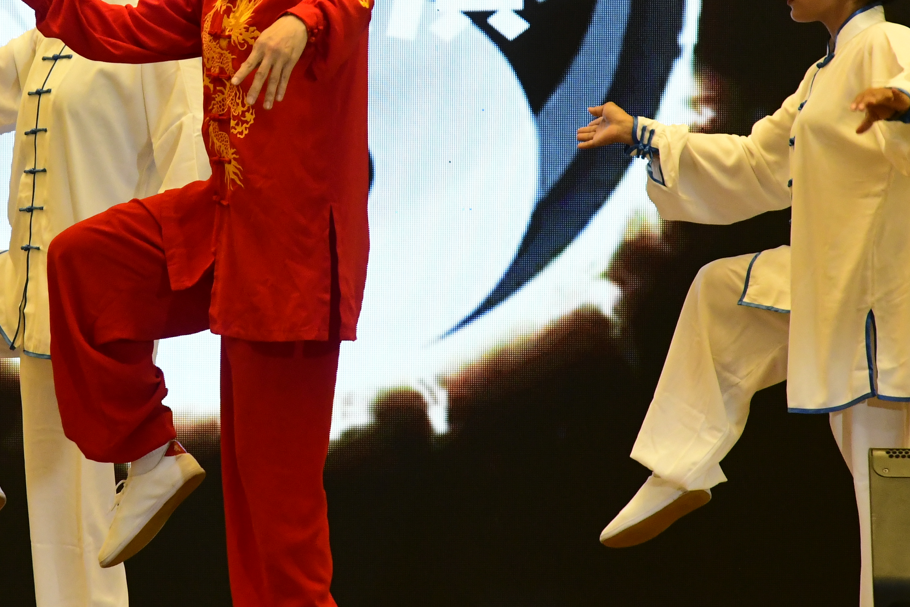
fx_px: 8340
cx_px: 139
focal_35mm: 330
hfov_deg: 6.2
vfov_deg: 4.2
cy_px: 112
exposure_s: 1/200
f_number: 5.6
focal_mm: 120
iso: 2500
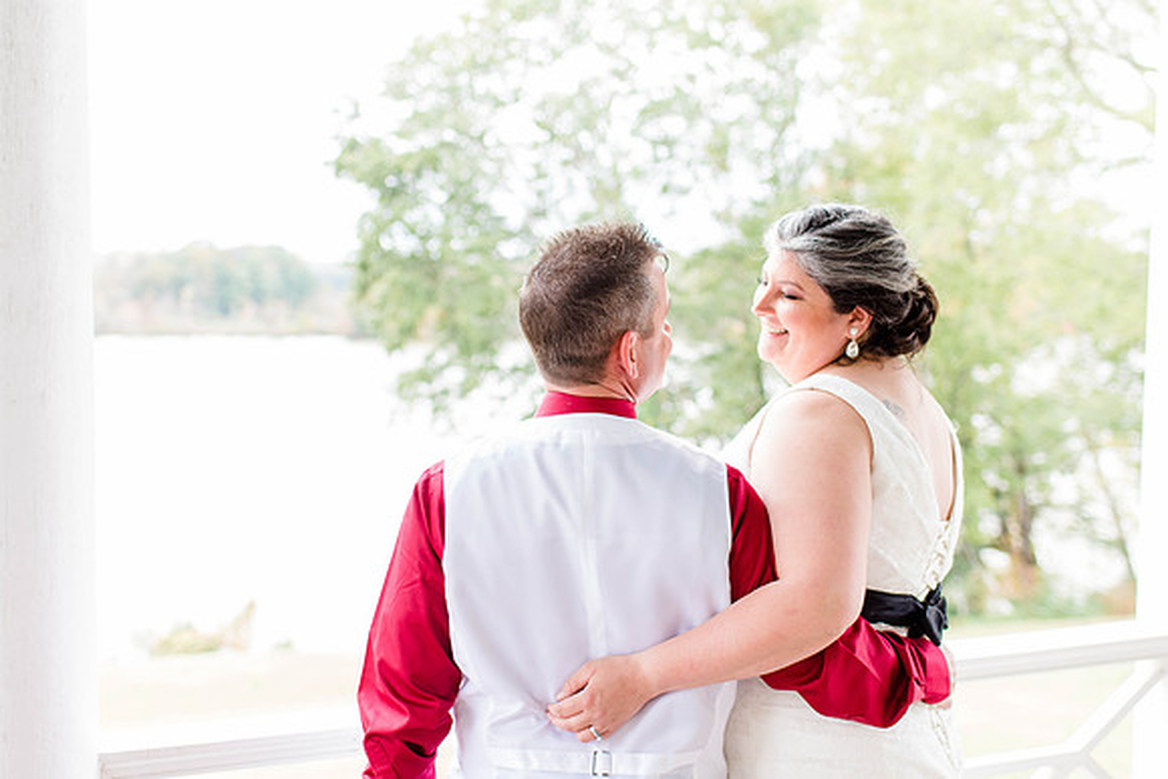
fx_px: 1704
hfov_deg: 37.8
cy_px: 390
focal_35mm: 52
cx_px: 584
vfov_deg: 25.8
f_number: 2.2
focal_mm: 35
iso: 320
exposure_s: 1/200
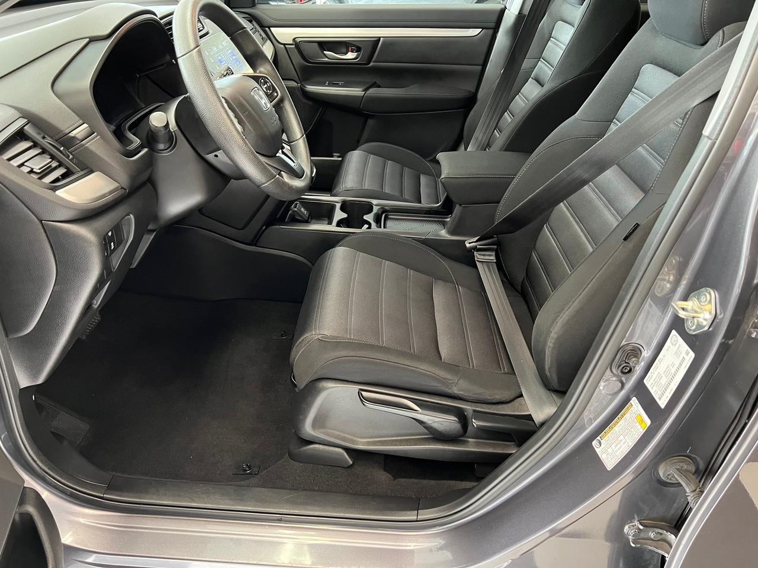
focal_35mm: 26
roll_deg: -4.5
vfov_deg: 53.1
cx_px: 379
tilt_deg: -30.2
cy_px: 284
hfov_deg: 67.3
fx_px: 569
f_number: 1.5
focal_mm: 5.7
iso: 400
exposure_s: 1/40
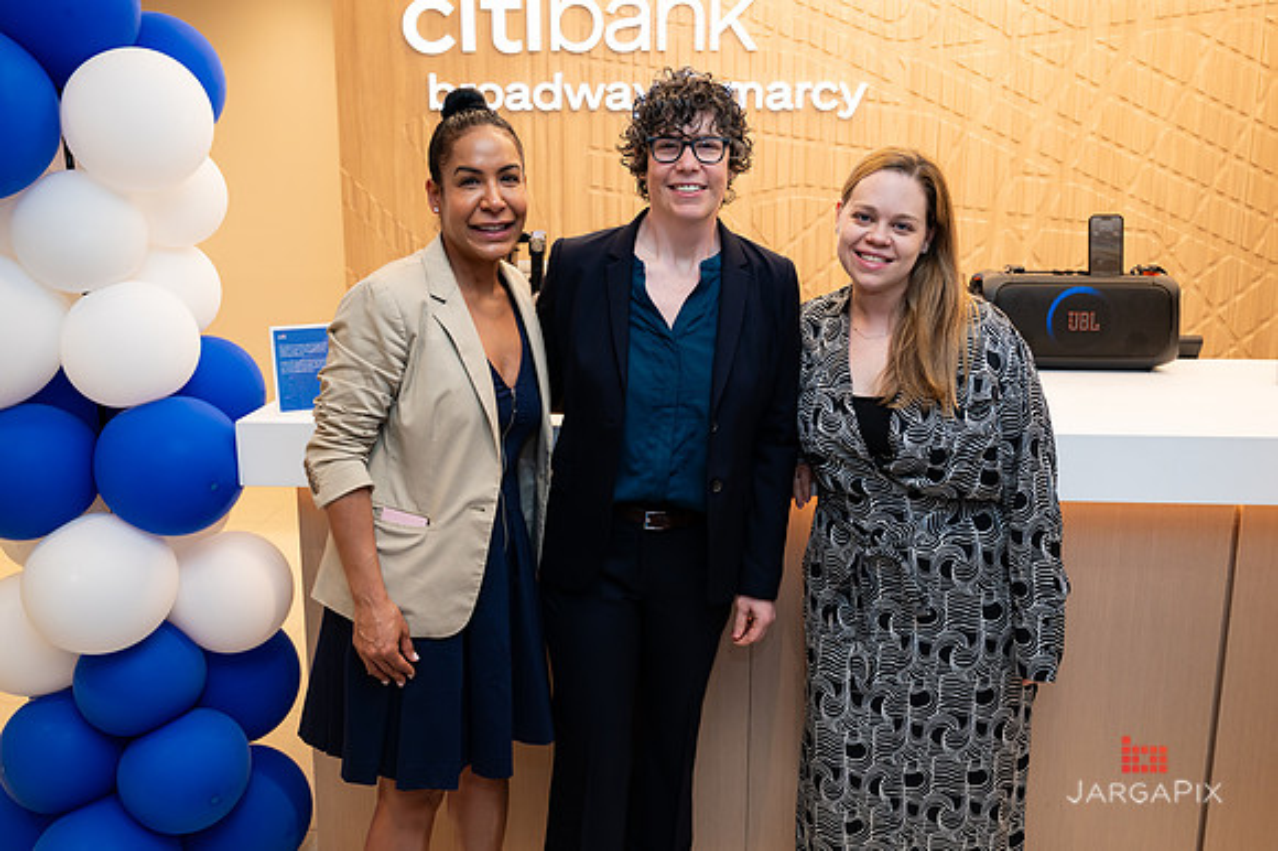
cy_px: 404
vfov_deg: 41.2
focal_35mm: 32
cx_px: 640
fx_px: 1131
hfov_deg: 58.9
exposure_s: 1/160
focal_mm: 29.5
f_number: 4
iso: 400
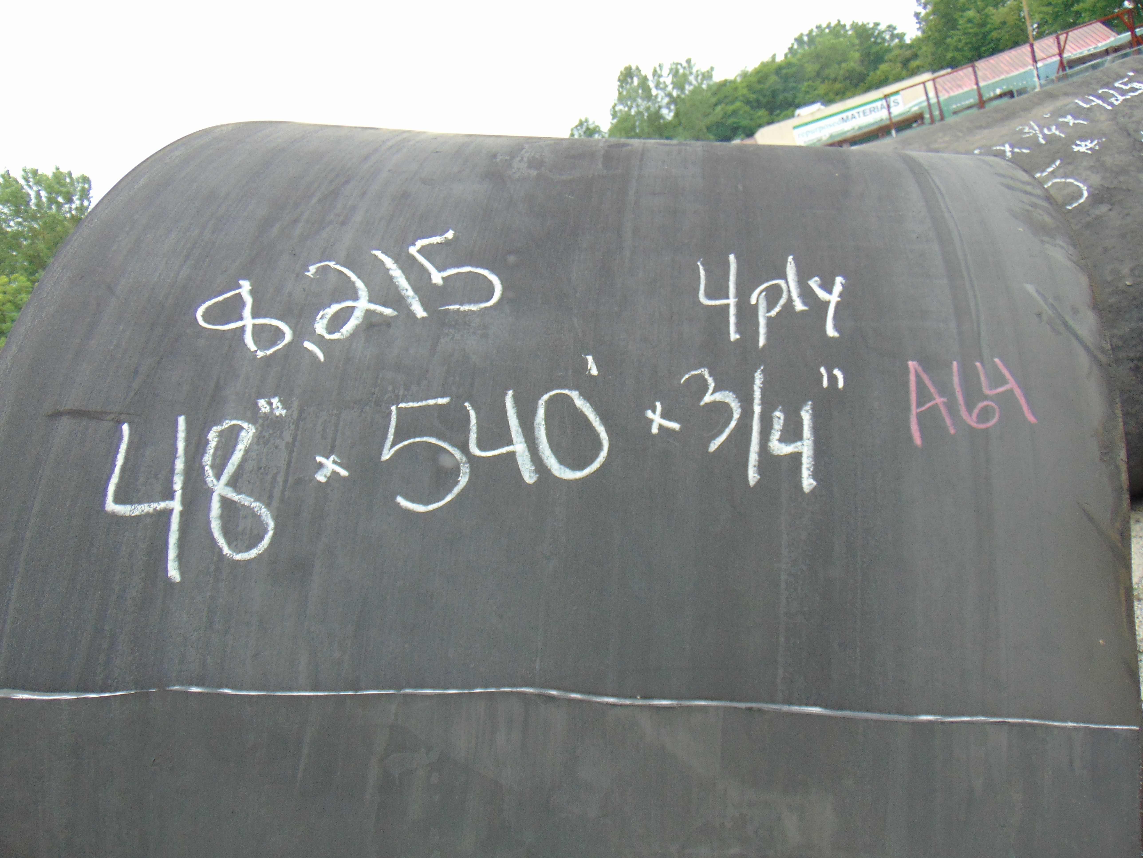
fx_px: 892
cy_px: 429
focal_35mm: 27
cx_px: 572
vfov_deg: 51.4
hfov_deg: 65.3
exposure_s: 1/200
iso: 80
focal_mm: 4.9
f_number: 3
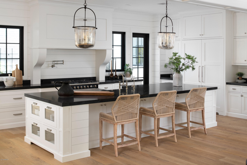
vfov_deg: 29.9
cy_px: 82
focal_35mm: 45
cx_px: 124
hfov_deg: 43.6
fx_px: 309
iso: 250
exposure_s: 1/6
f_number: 8
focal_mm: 45
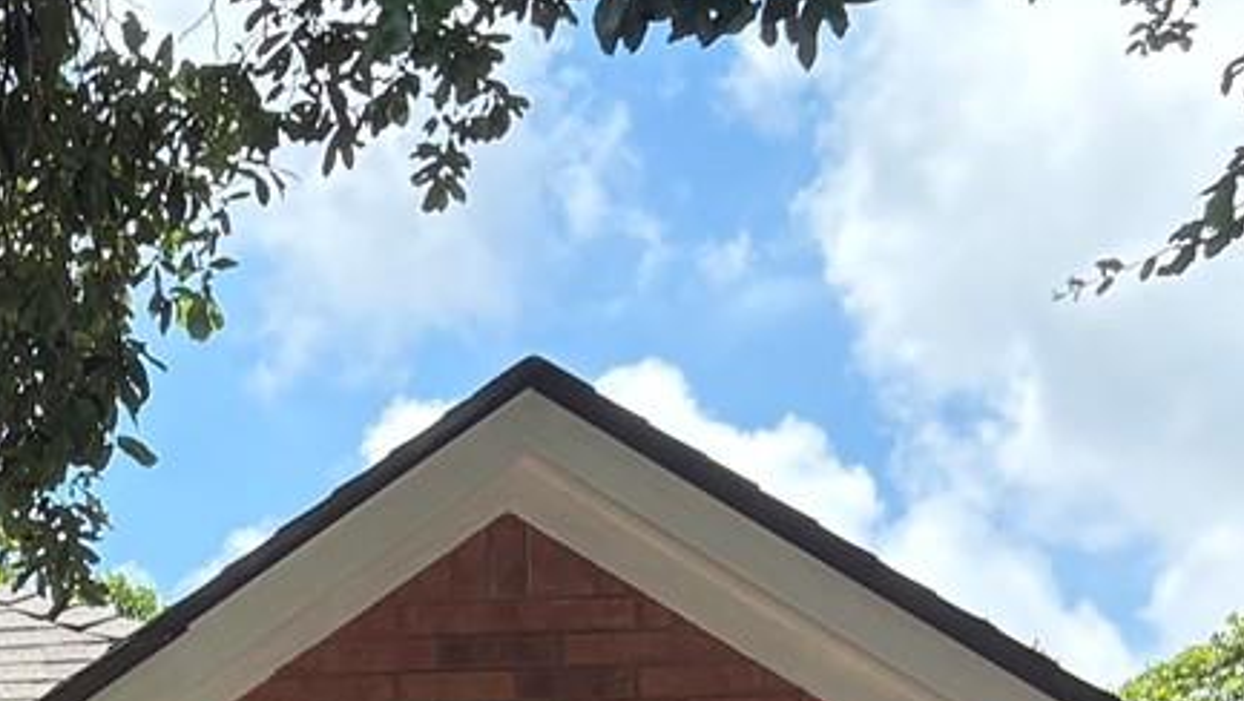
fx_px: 4422
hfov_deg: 14.2
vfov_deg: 8.4
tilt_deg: +2.6
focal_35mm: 134
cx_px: -994
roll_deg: +0.7
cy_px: 1617
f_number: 1.6
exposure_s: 1/1451
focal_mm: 5.96
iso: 64
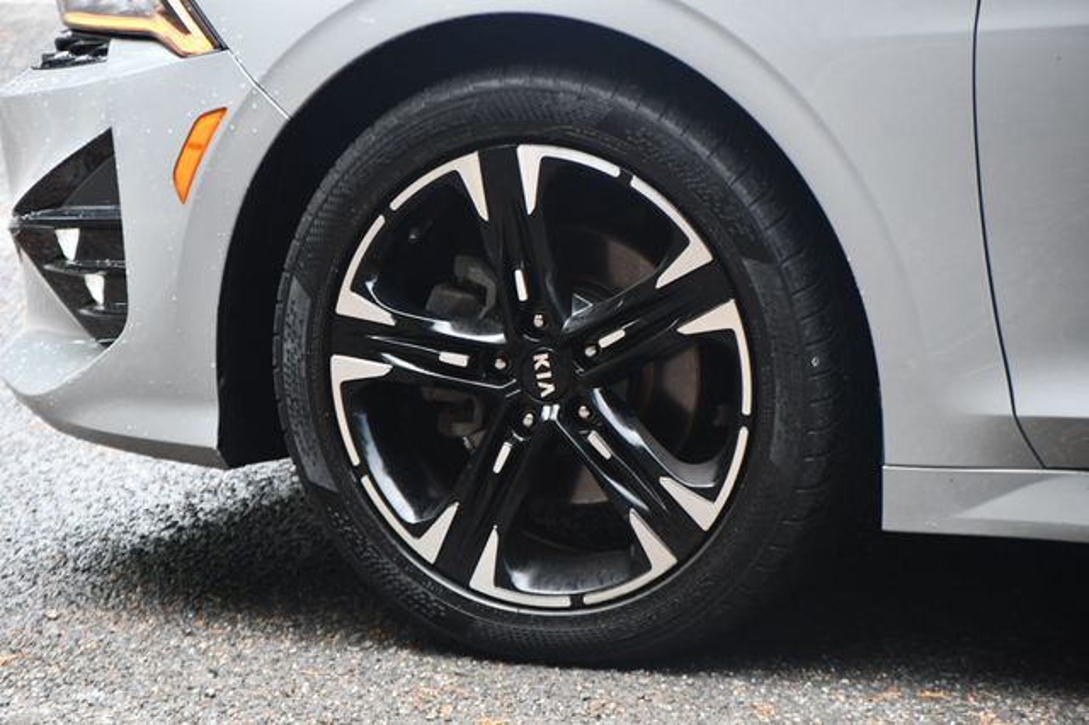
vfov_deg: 7.0
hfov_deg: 10.6
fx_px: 5895
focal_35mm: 195
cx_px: 544
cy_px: 362
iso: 800
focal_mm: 130
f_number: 4.8
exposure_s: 1/200
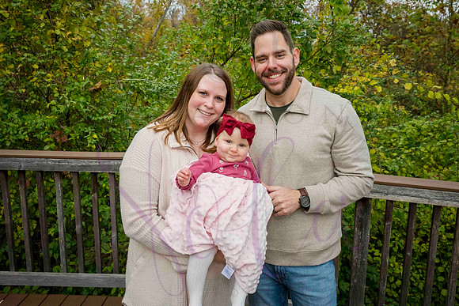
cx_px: 227
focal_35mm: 29
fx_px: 367
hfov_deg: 64.0
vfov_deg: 45.0
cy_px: 122
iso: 400
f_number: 5.6
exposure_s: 1/640
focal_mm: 24
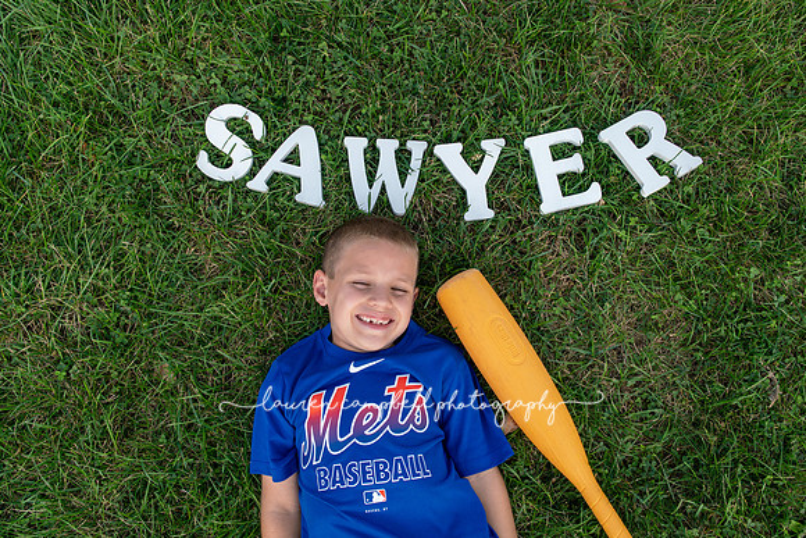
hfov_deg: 54.4
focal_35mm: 35
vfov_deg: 37.9
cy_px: 269
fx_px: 784
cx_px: 403
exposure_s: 1/250
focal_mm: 35
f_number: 7.1
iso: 400
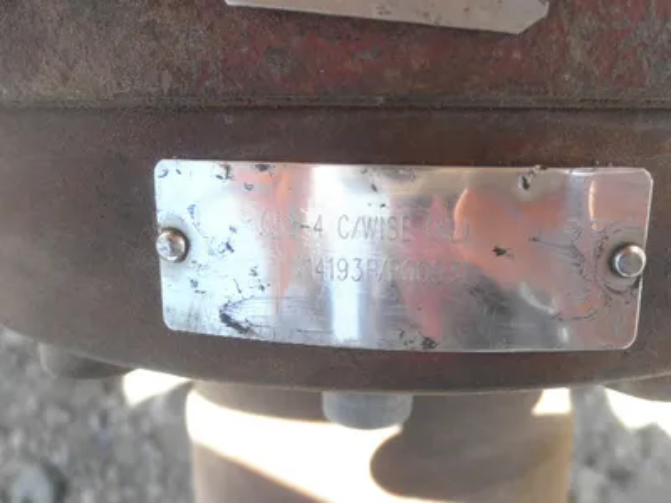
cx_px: 336
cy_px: 252
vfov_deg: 40.7
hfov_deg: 52.6
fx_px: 678
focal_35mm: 35
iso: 80
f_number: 3.2
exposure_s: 1/60
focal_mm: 6.1
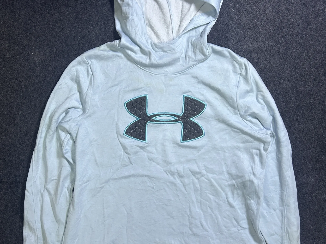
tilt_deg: -58.7
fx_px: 330
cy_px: 127
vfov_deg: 40.7
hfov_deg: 52.6
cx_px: 164
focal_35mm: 35
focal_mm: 5.7
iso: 125
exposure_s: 1/100
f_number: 1.5
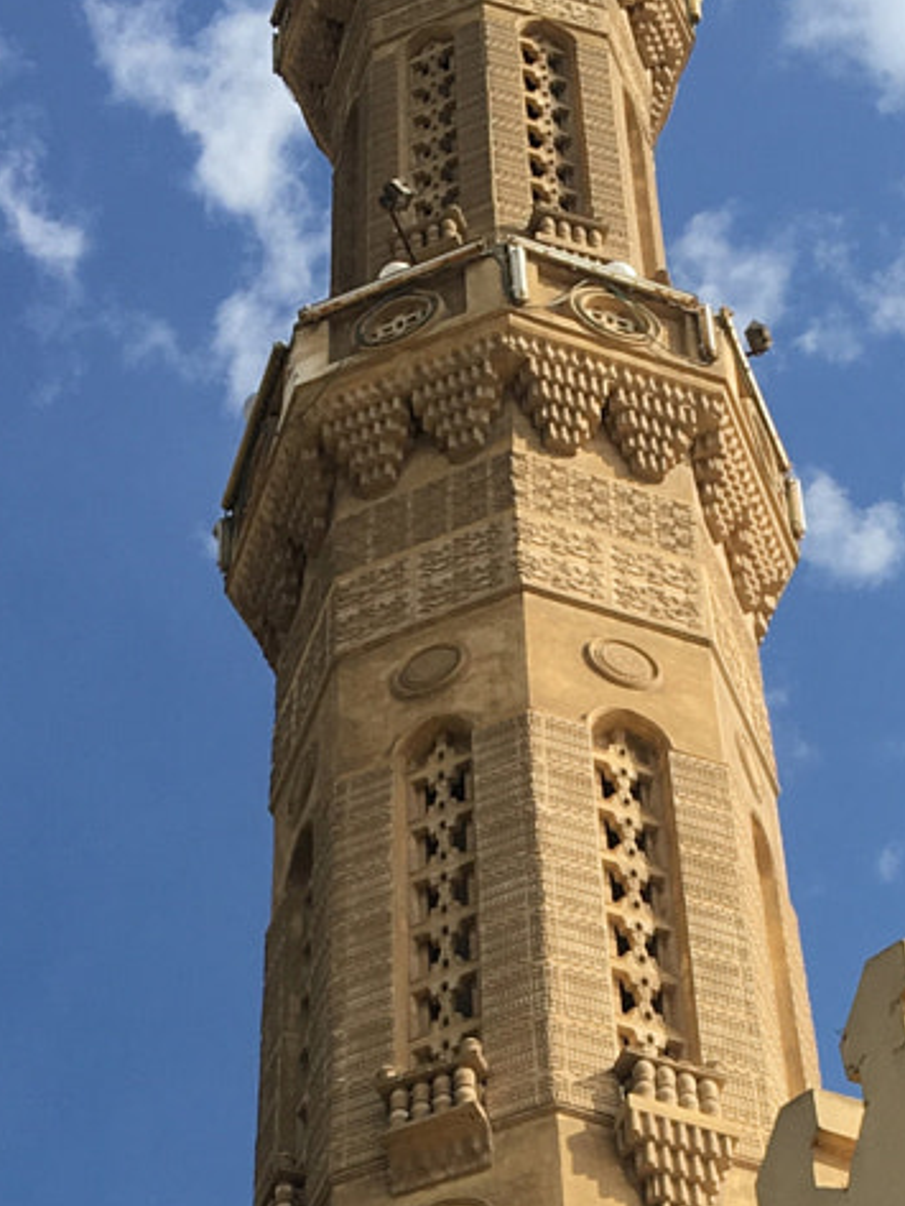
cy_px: 1293
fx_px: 3415
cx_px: 451
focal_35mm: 98
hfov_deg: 15.1
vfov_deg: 19.3
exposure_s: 1/1538
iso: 25
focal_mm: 4.15
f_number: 2.2
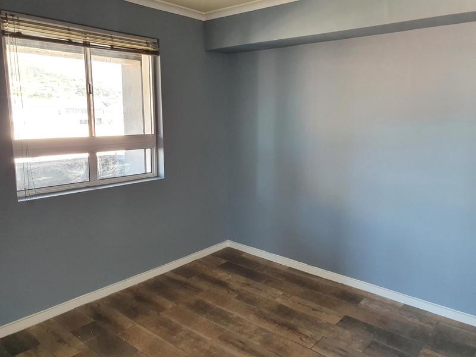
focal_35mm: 26
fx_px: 358
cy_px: 178
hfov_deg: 67.3
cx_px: 238
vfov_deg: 53.1
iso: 250
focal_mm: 4.32
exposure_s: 1/100
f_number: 2.4
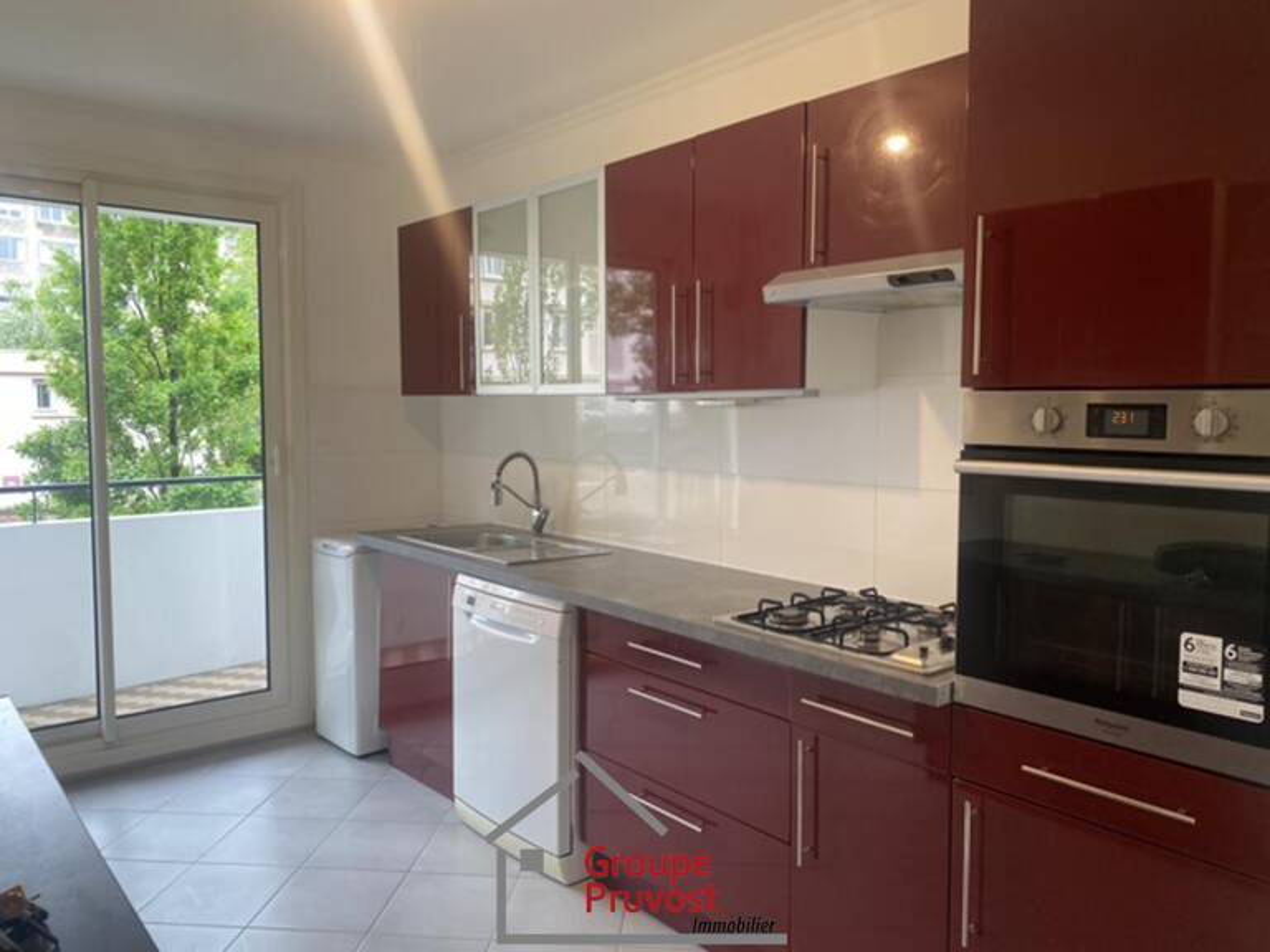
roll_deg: +0.1
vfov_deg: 53.1
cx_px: 635
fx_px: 954
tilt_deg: -4.9
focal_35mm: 26
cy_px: 476
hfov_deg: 67.3
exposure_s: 1/100
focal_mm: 4.25
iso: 100
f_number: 1.8
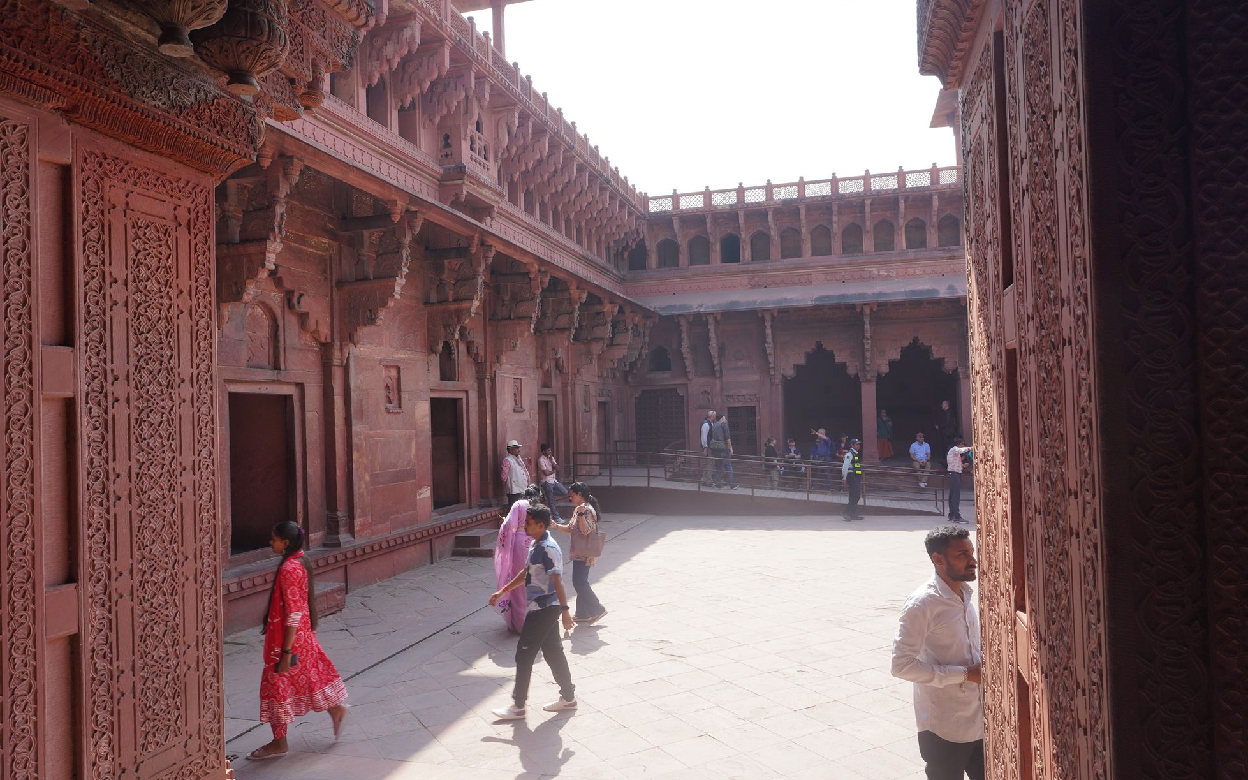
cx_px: 619
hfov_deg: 72.5
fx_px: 850
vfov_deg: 49.3
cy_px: 401
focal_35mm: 25
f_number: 13
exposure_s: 1/100
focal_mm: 24
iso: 250
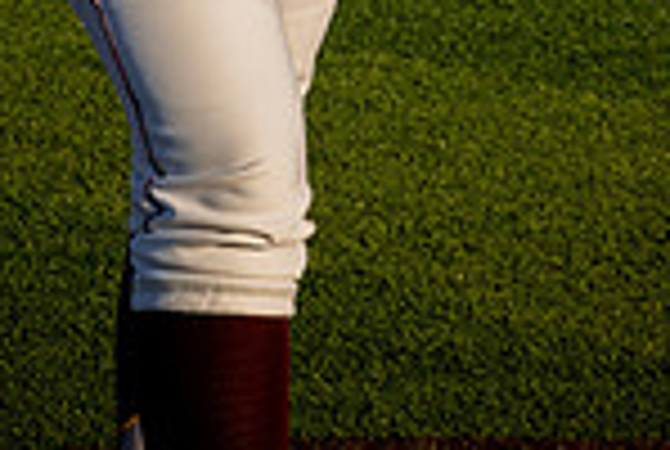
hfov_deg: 9.7
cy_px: -531
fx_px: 3935
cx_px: 274
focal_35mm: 211
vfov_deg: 6.3
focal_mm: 70
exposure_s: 1/250
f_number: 10
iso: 125
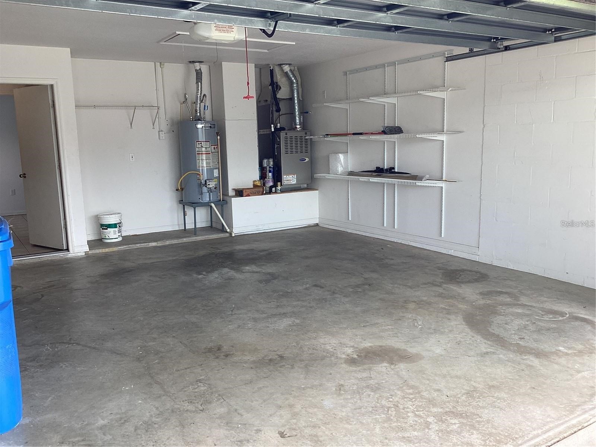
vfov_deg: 45.4
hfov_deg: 58.4
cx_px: 298
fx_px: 534
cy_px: 224
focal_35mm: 31
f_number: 2.4
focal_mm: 3.3
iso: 40
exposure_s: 1/100
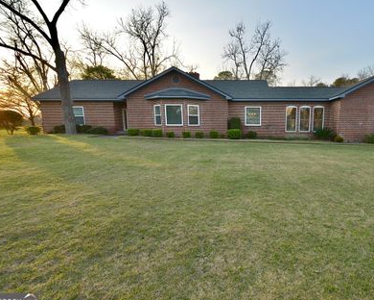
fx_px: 199
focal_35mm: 18
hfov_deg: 84.9
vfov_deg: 73.8
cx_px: 231
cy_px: 150
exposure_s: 1/60
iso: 200
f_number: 9
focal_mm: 10
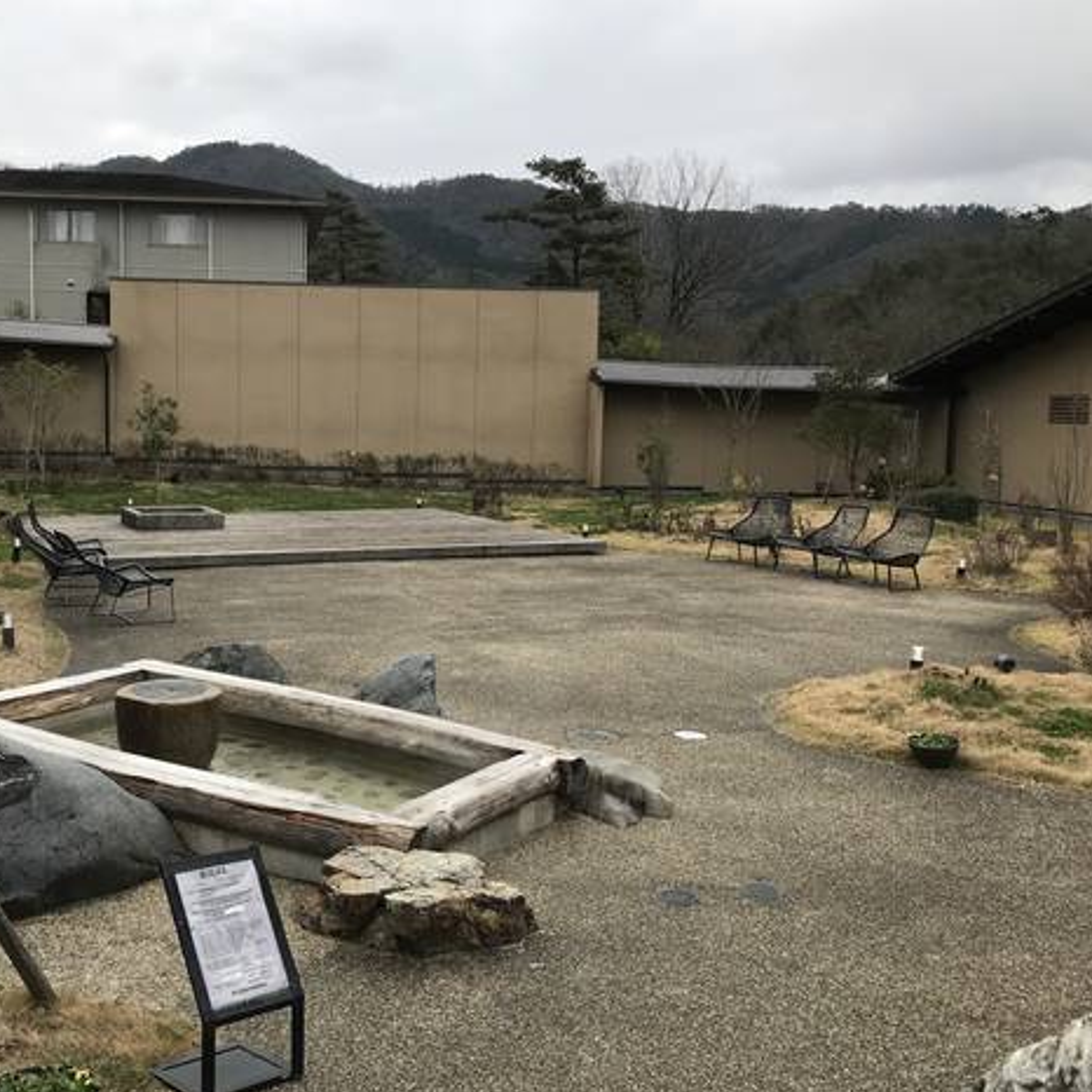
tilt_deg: -3.6
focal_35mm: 34
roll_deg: -0.1
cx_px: 361
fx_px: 1213
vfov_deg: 48.5
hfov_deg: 47.6
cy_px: 541
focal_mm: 3.99
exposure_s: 1/643
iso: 20
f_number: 1.8
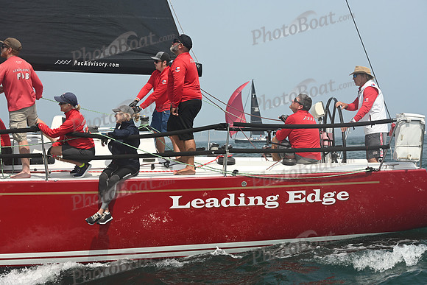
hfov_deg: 23.6
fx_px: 1020
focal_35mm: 86
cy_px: 142
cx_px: 214
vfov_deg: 15.9
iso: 320
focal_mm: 86
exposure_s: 1/1250
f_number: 7.1
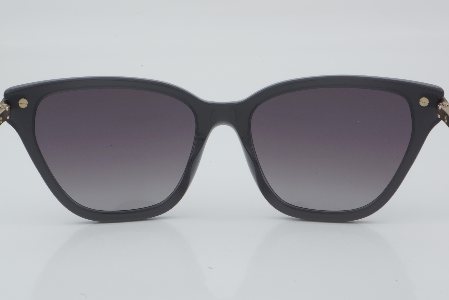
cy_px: 150
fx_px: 935
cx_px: 224
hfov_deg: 27.0
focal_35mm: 75
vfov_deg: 18.2
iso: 100
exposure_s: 1/3
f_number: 32
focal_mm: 50
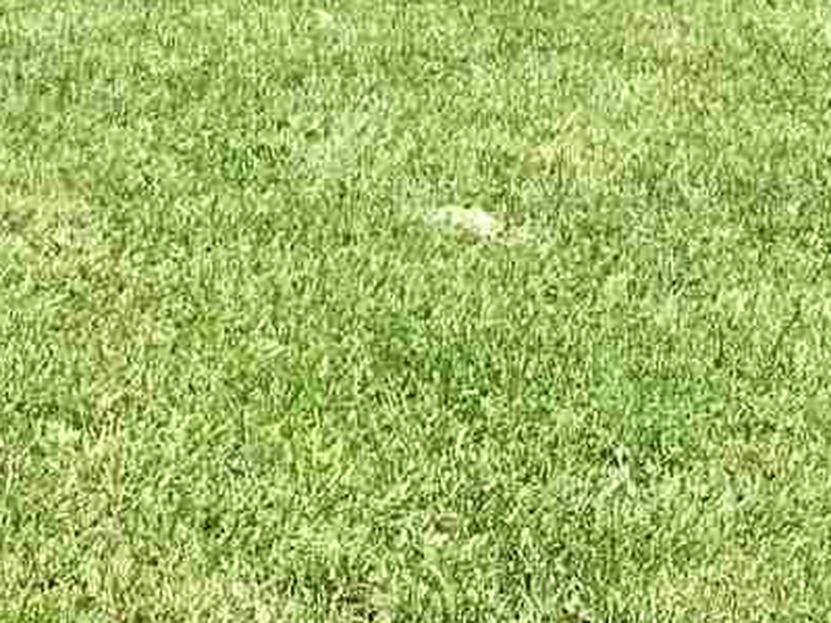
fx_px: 3193
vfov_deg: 9.8
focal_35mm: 133
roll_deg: +1.4
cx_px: -374
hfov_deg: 14.0
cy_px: -885
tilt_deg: +6.9
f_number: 1.8
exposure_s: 1/1299
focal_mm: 4.25
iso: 25
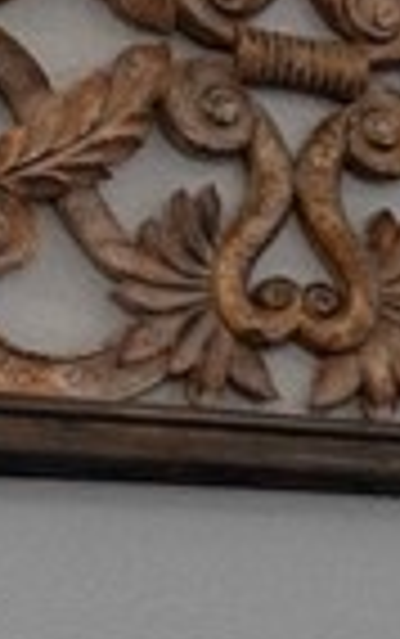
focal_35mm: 164
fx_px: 2855
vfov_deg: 12.5
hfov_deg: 6.5
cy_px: 749
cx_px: 1587
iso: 320
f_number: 9.5
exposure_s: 1/8
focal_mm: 14
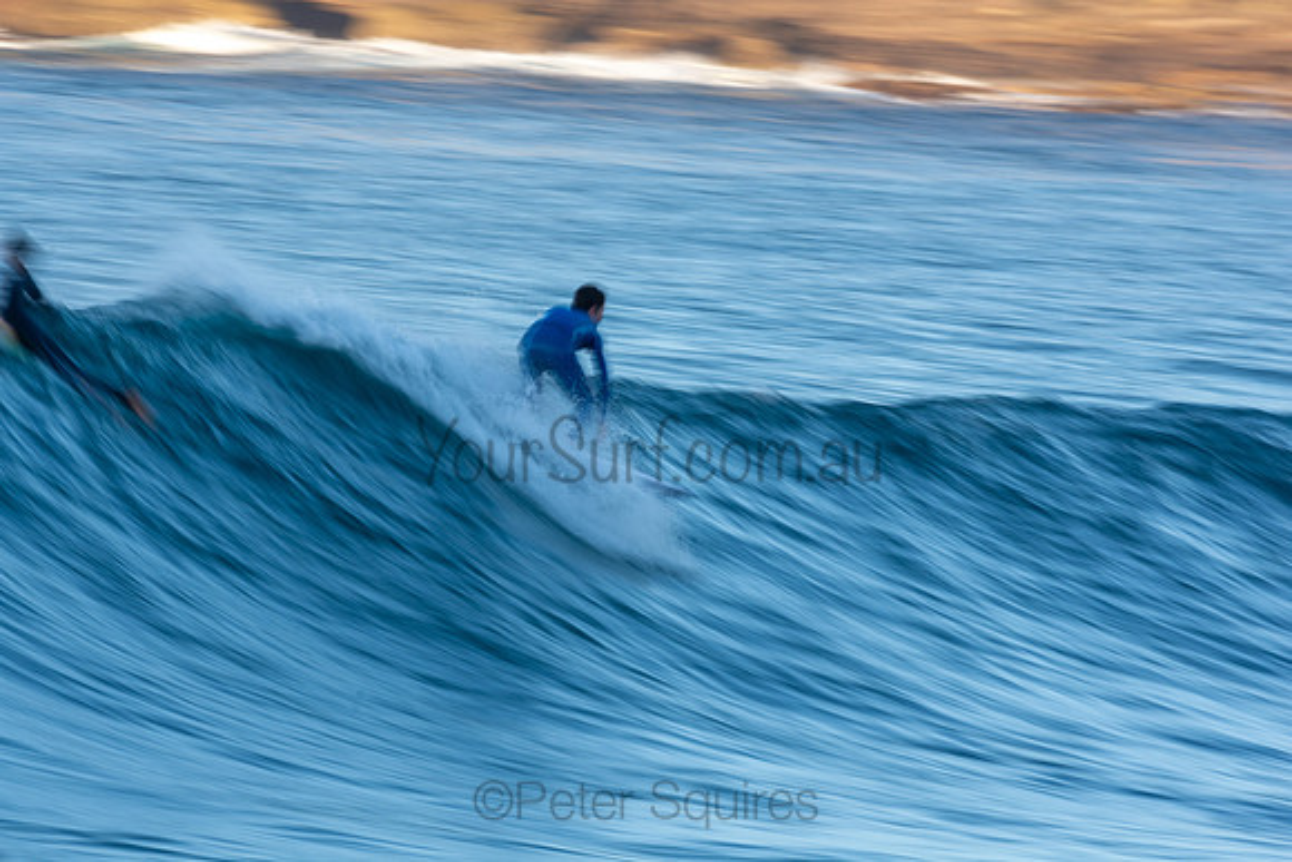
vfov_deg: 1.8
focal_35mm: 750
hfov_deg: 2.7
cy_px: 431
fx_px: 26922
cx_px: 646
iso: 100
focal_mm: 500
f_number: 18
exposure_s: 1/20
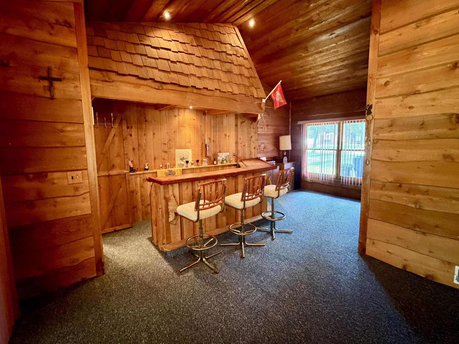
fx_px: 212
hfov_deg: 94.5
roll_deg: +1.4
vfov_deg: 78.1
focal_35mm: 16
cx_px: 227
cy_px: 164
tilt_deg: -6.4
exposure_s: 1/40
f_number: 2.2
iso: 1000
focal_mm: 2.22
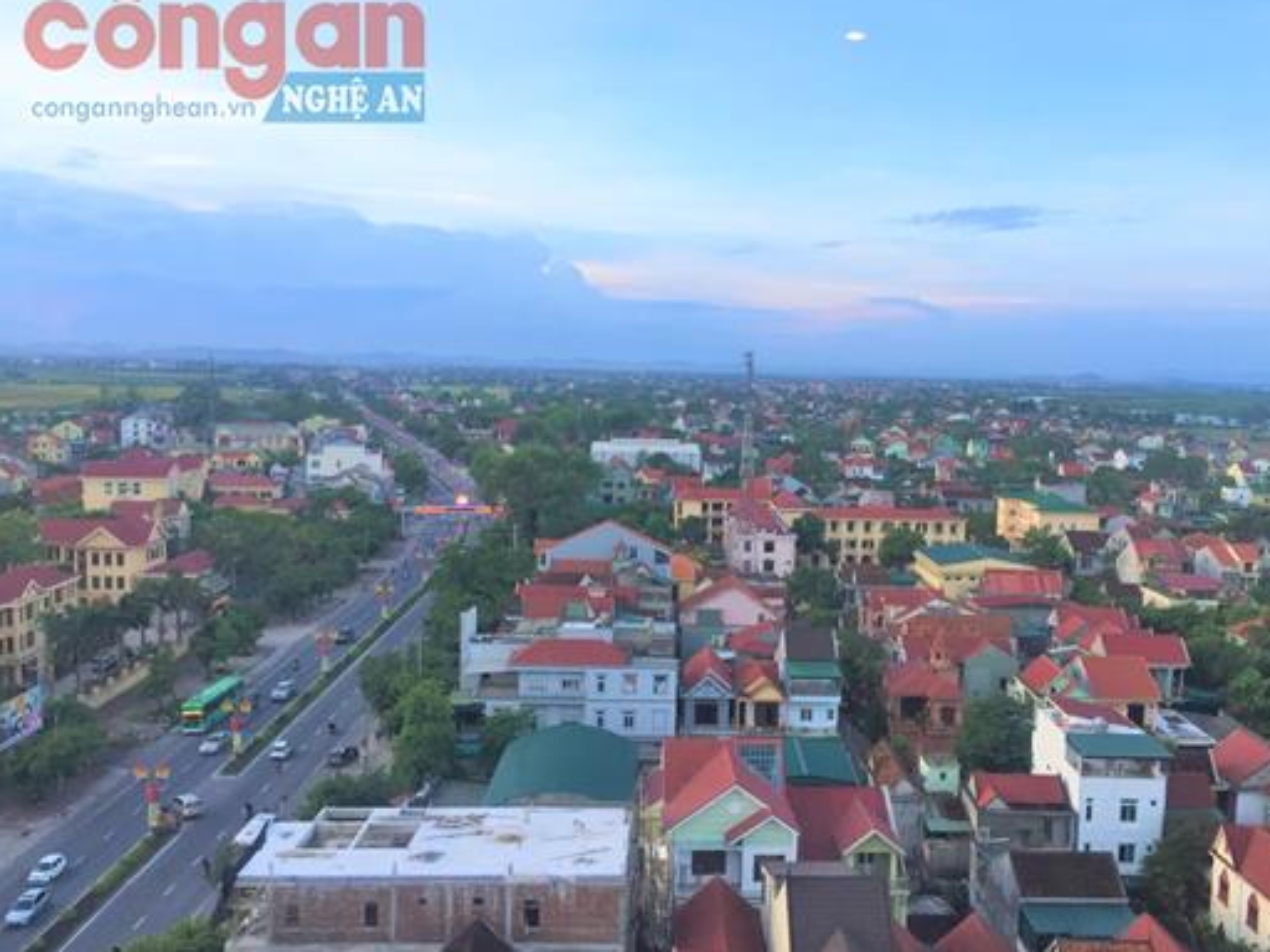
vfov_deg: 41.8
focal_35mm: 34
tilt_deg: -5.0
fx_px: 1247
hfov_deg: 53.8
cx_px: 722
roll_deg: -1.8
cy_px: 501
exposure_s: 1/100
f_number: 2.2
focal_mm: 4.15
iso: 50
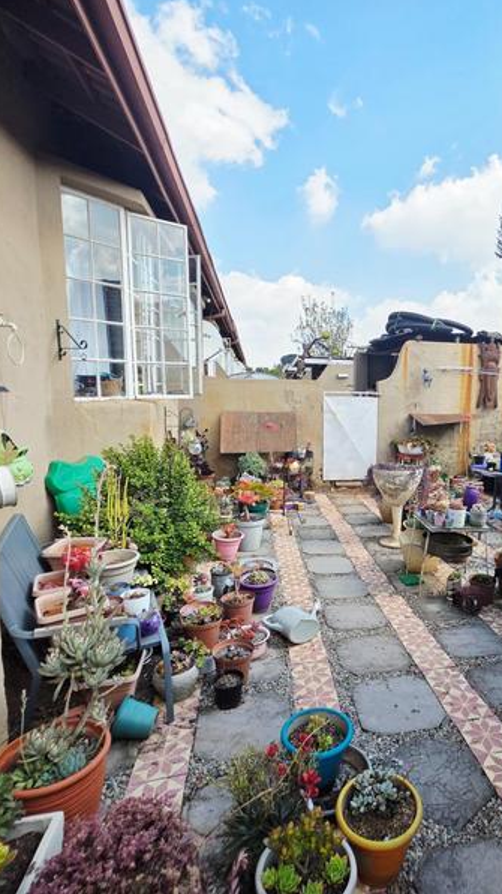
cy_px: 446
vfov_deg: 89.6
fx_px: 450
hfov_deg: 55.6
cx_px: 375
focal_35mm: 19
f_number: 1.9
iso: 40
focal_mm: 2.2
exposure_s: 1/1250
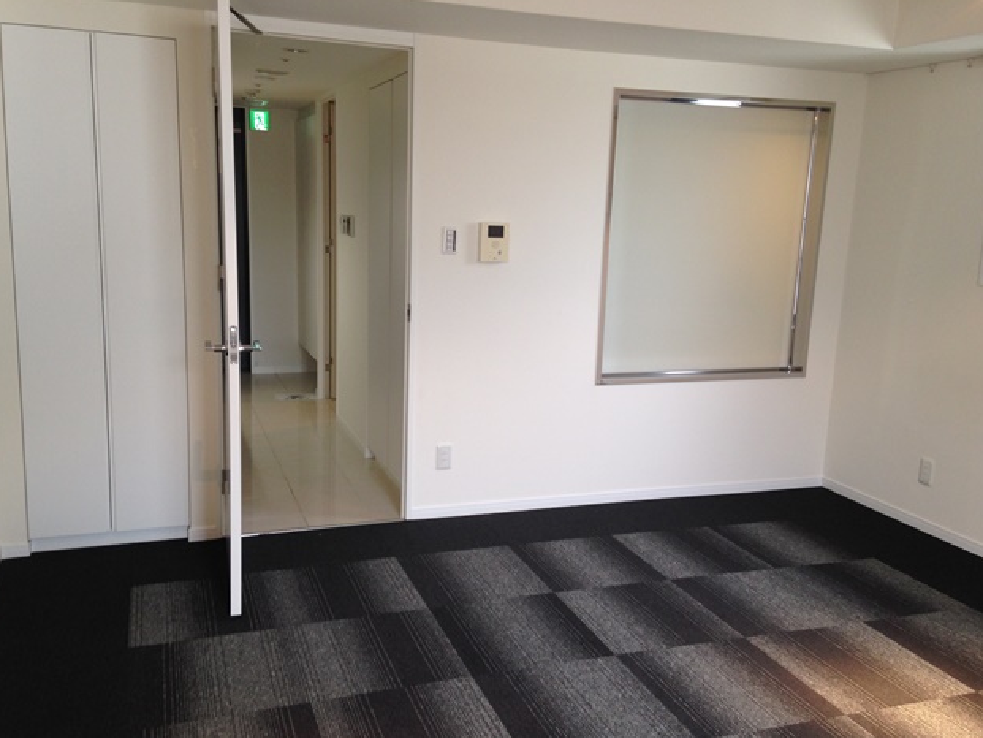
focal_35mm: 34
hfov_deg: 53.9
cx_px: 486
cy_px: 375
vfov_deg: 41.8
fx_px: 966
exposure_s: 1/30
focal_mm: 4.12
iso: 50
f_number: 2.4
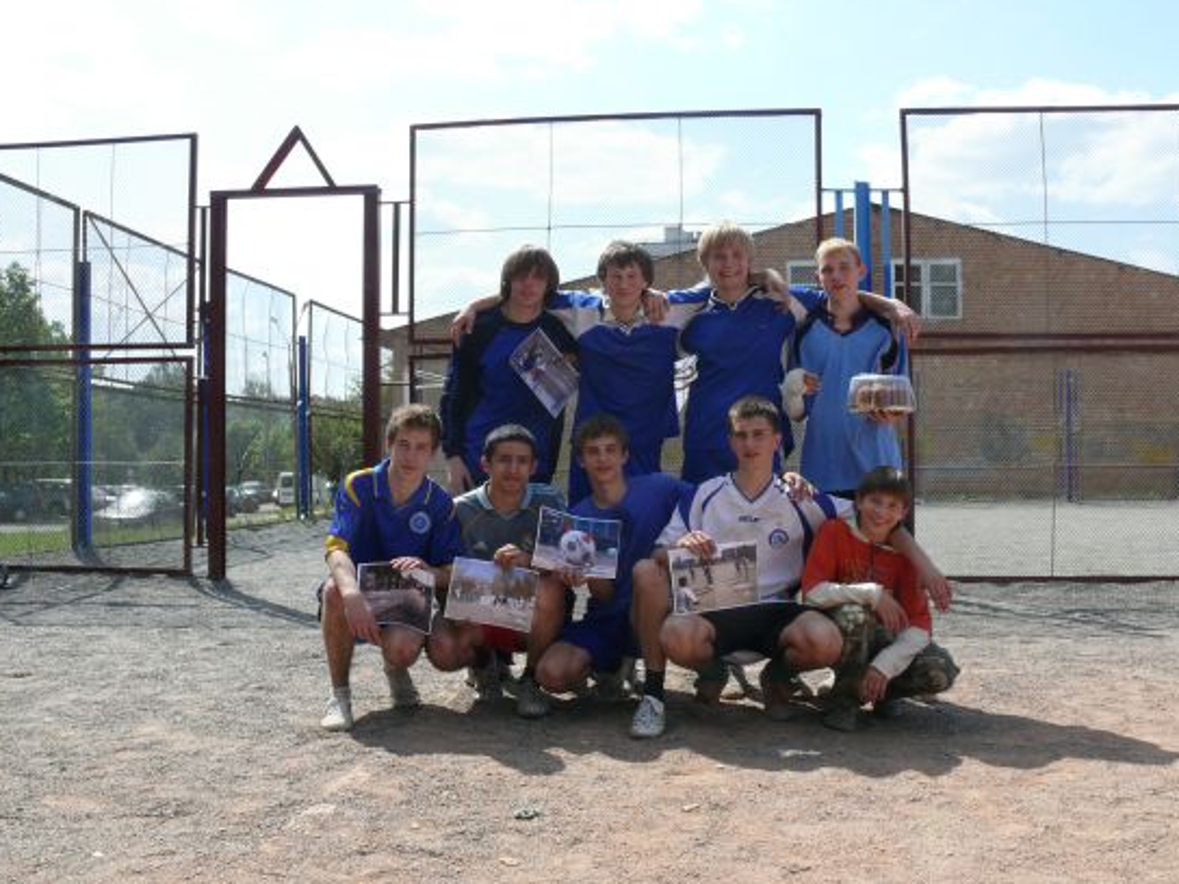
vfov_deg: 39.7
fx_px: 1226
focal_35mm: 36
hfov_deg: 51.4
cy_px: 442
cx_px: 581
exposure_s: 1/320
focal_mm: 7.4
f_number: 5.6
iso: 100
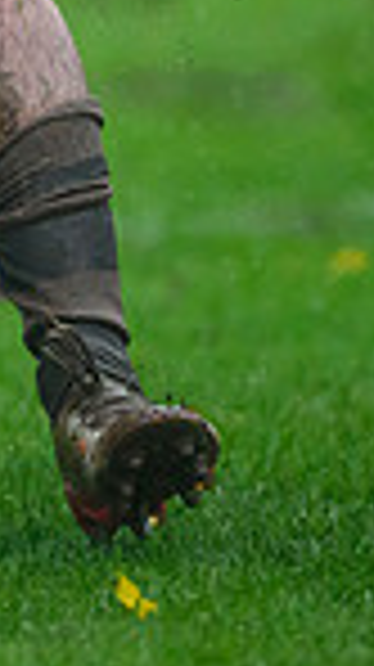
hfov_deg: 0.6
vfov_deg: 1.1
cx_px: -590
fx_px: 36295
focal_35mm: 2054
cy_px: -41
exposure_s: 1/2000
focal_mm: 400
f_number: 3.2
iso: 3200
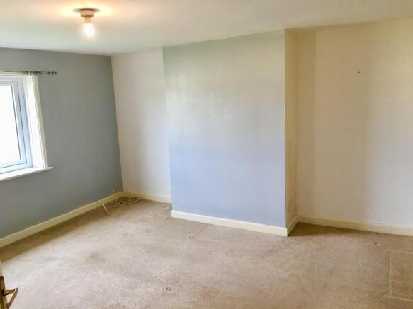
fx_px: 346
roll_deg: +2.2
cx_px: 206
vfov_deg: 48.2
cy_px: 154
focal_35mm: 29
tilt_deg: -8.4
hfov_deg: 61.7
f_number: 2.2
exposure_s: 1/33
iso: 25
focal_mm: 4.15
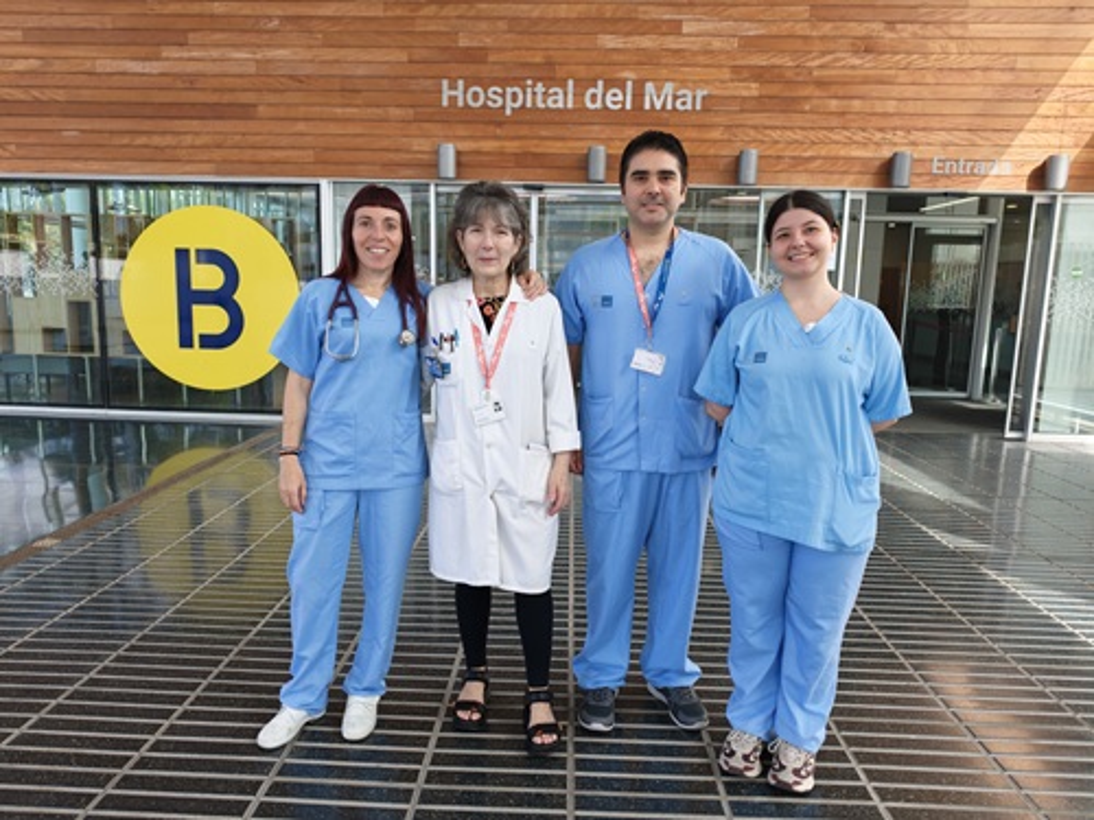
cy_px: 410
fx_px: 727
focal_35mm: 23
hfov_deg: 73.9
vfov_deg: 58.9
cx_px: 547
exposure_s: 1/156
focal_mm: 6.75
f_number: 1.5
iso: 50
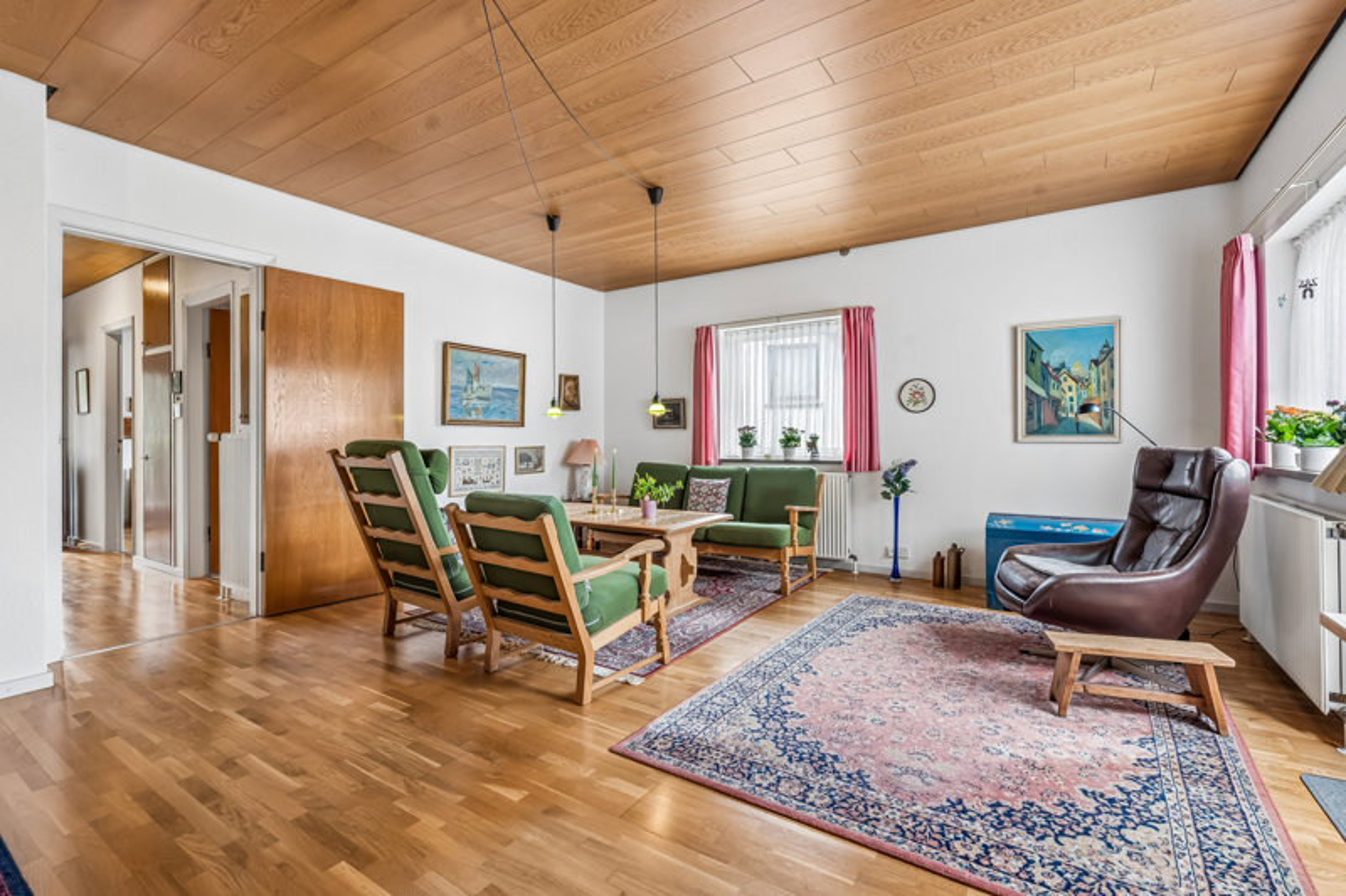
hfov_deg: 95.0
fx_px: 617
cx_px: 673
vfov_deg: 72.0
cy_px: 448
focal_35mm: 16
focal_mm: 16.5
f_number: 8
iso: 200
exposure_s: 1/2.5
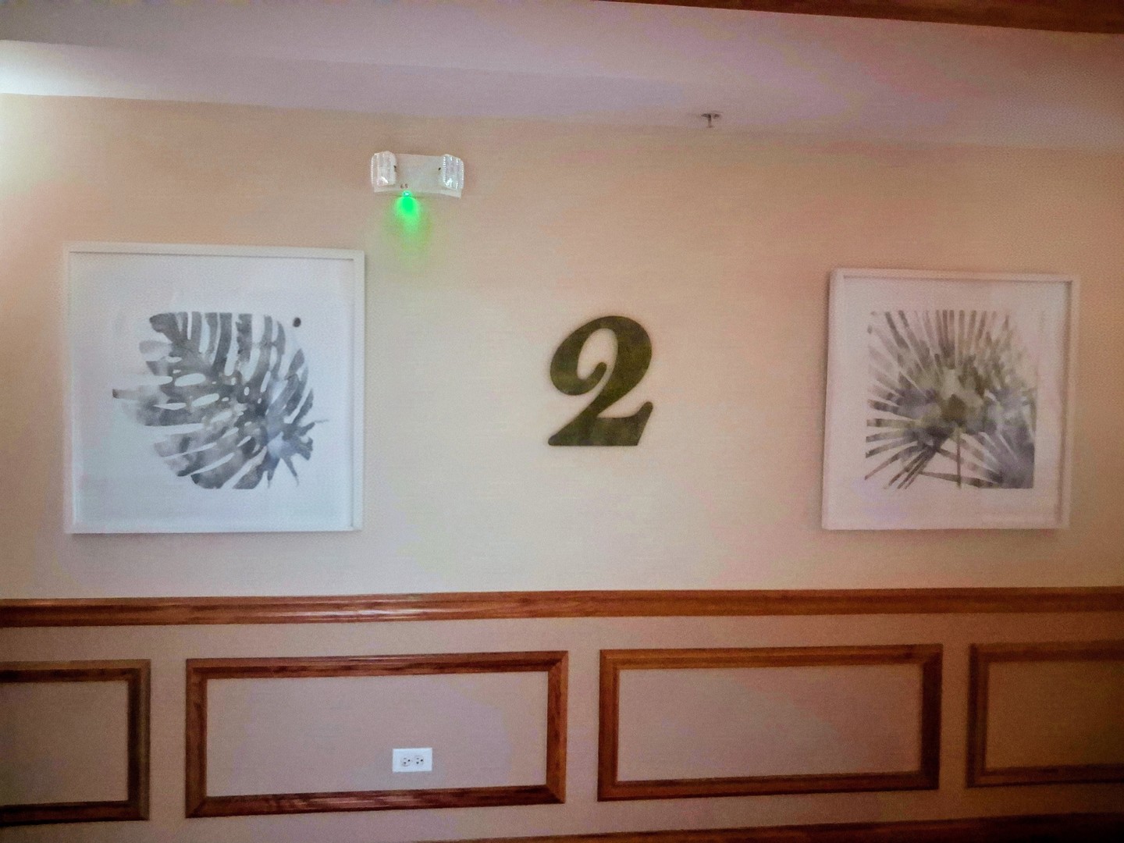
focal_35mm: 27
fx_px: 877
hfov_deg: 65.3
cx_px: 562
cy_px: 422
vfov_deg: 51.4
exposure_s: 1/20
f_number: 1.8
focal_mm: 4
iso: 1000
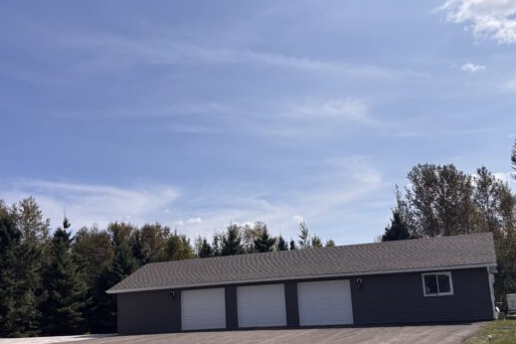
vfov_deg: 33.3
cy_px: 204
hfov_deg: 48.4
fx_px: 573
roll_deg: +2.9
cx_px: 248
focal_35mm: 40
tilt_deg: +11.2
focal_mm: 5.96
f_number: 1.6
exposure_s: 1/6711
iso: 50
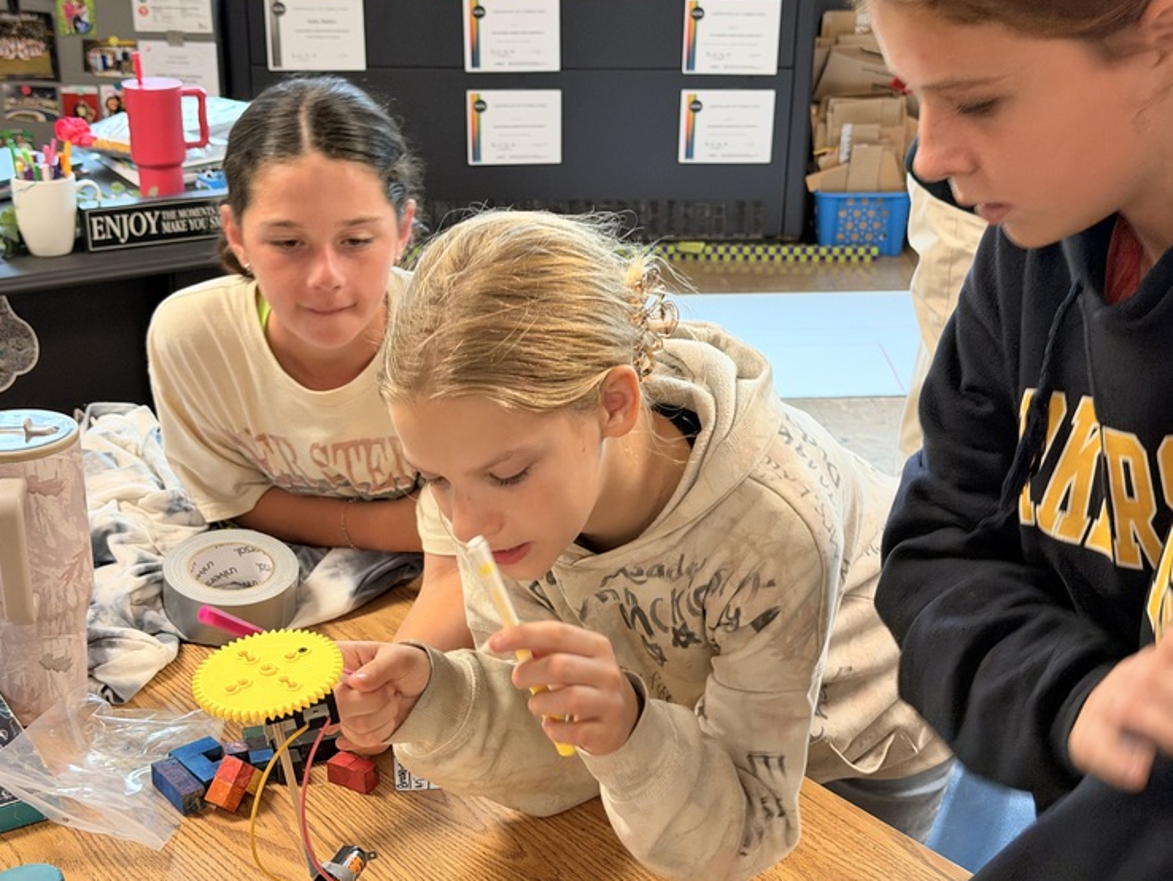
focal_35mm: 52
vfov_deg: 28.0
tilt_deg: -22.7
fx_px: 1763
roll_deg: -0.7
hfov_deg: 36.8
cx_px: 567
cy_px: 463
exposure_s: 1/40
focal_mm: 6.76
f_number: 1.78
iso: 250
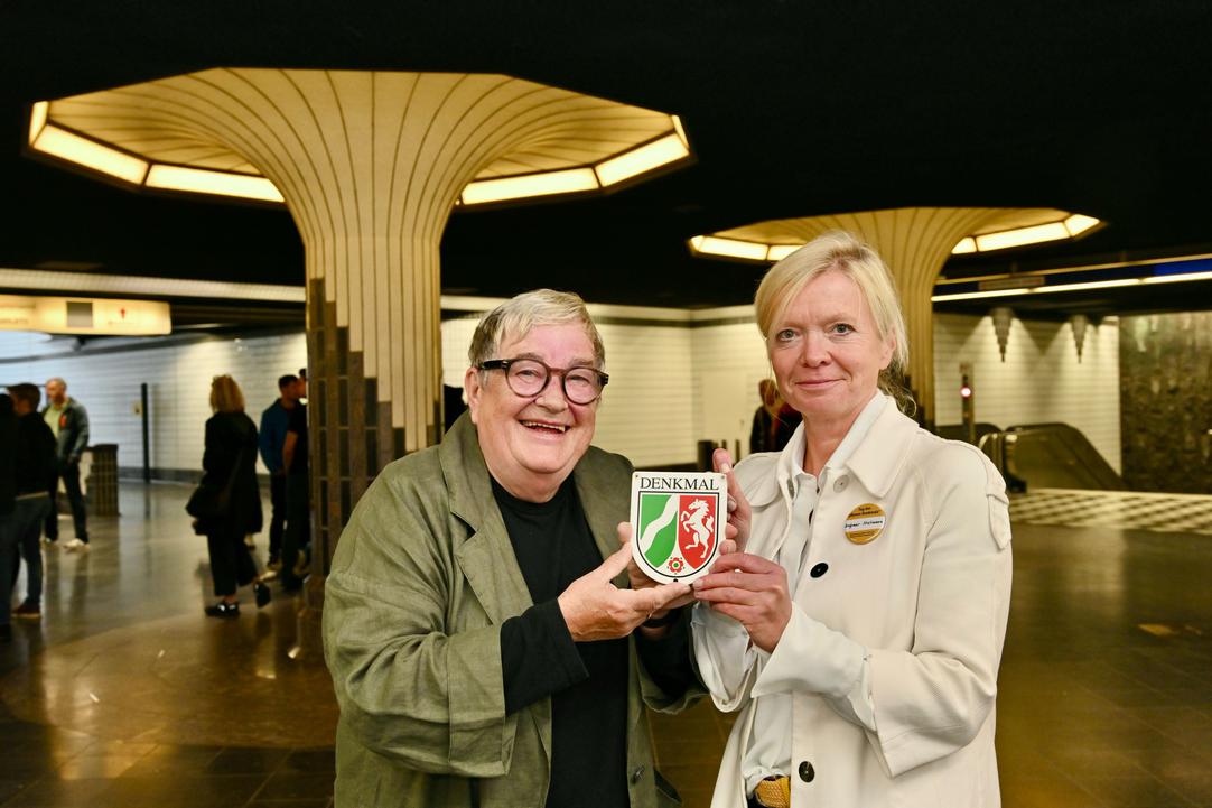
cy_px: 404
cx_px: 606
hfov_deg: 55.8
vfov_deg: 38.9
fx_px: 1144
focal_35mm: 34
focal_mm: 34
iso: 1000
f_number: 5.6
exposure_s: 1/100
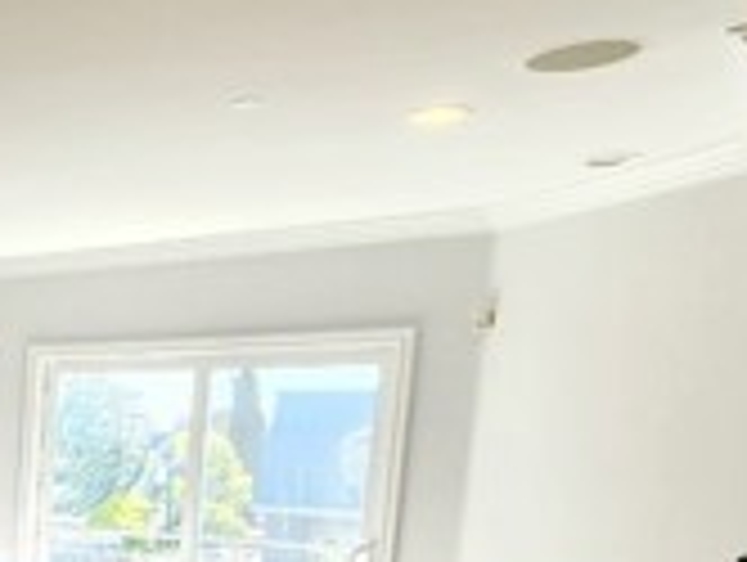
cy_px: 611
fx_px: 1081
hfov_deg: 28.8
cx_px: -288
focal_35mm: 50
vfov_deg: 26.9
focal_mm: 1.74
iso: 40
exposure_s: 1/120
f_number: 2.2
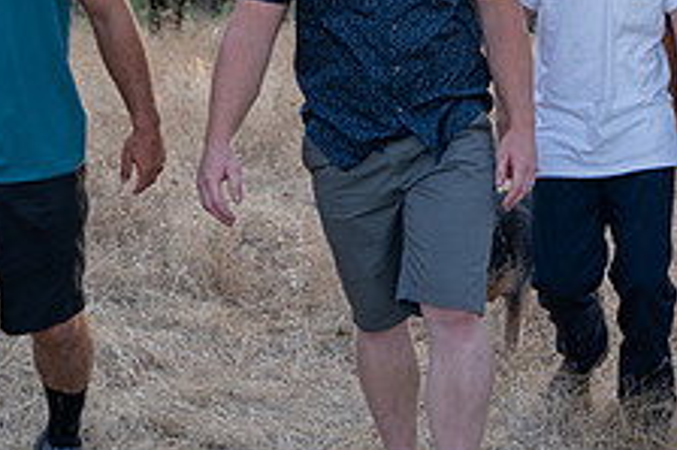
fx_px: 1898
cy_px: -128
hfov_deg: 19.6
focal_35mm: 101
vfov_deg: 13.1
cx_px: 686
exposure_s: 1/100
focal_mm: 39
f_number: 2.8
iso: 250
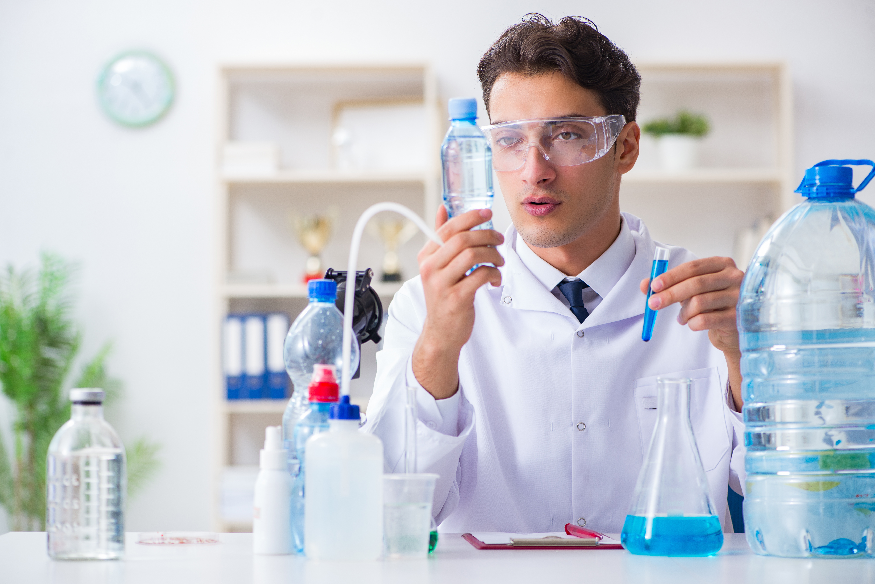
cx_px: 438
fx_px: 2553
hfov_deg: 19.4
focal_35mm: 105
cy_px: 292
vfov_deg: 13.1
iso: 160
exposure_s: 1/100
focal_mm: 105
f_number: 5
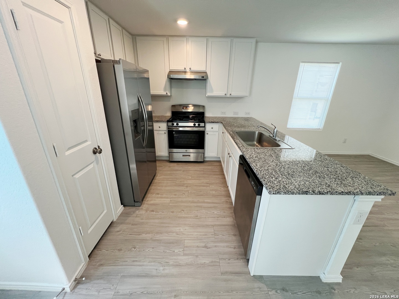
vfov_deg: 89.9
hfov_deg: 106.2
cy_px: 150
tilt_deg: -20.7
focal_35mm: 13
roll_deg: -1.3
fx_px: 150
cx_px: 200
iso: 160
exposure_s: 1/120
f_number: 1.8
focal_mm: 1.57
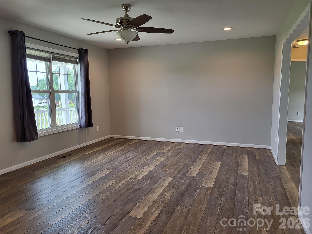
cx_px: 156
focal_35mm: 26
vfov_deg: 53.1
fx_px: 234
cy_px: 117
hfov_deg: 67.3
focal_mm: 5.4
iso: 100
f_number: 1.8
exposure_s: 1/120
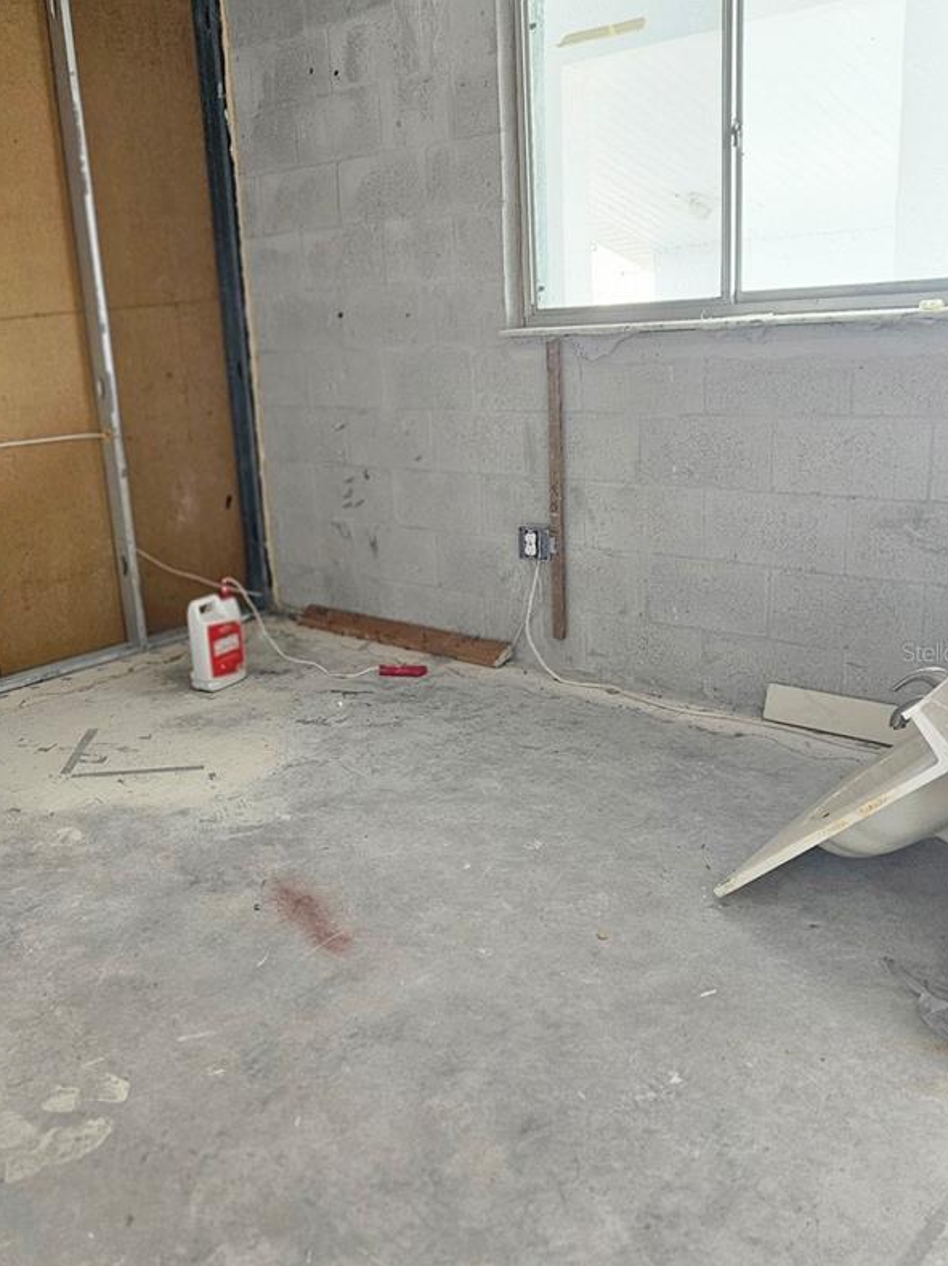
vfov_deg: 52.6
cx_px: 294
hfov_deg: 40.0
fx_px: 1279
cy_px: 651
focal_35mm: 35
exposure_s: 1/120
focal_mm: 5.4
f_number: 1.8
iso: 500
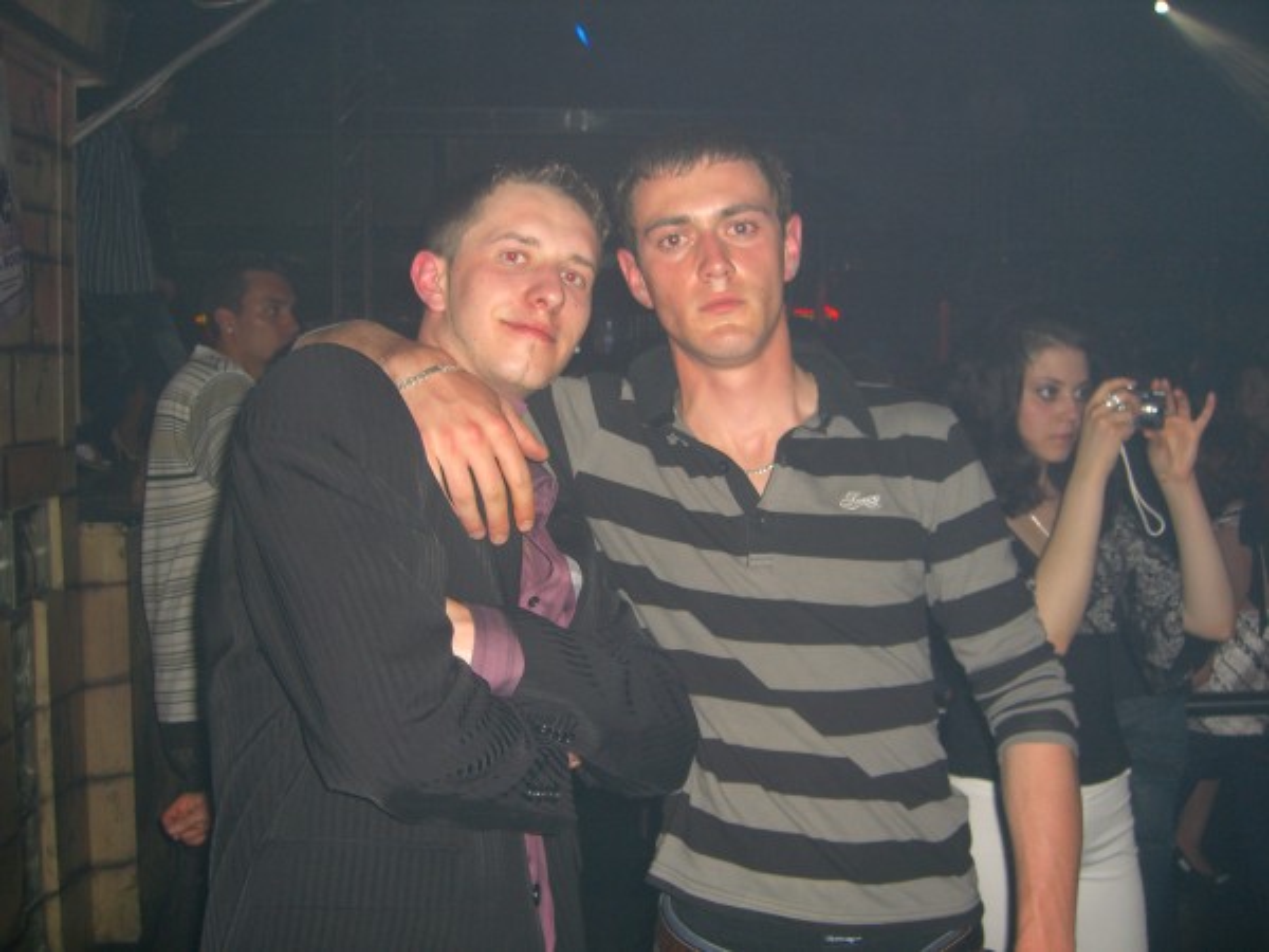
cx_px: 634
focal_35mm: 38
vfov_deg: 37.7
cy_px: 476
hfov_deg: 49.0
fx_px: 1393
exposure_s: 1/60
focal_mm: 7.9
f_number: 2.8
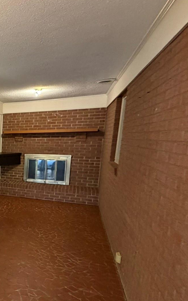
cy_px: 171
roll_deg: +0.0
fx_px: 238
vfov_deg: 64.4
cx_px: -84
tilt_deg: -6.1
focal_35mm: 29
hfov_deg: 29.4
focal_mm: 2.22
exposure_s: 1/60
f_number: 2.2
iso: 500
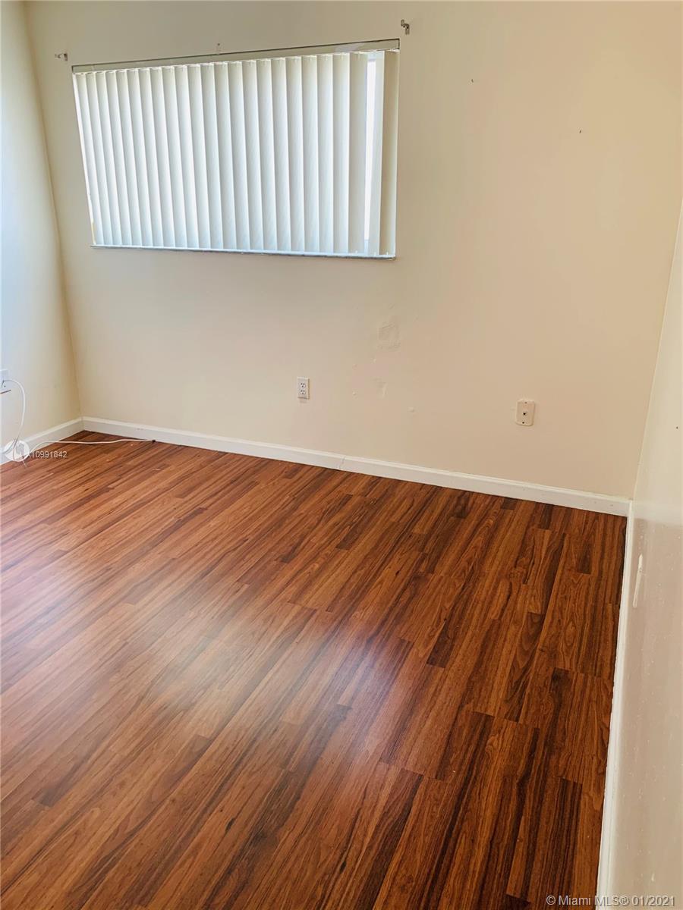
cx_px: 342
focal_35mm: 26
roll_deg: +0.3
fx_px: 684
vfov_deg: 67.3
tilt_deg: -20.0
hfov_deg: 53.1
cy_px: 455
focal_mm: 4.25
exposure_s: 1/60
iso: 125
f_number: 1.8
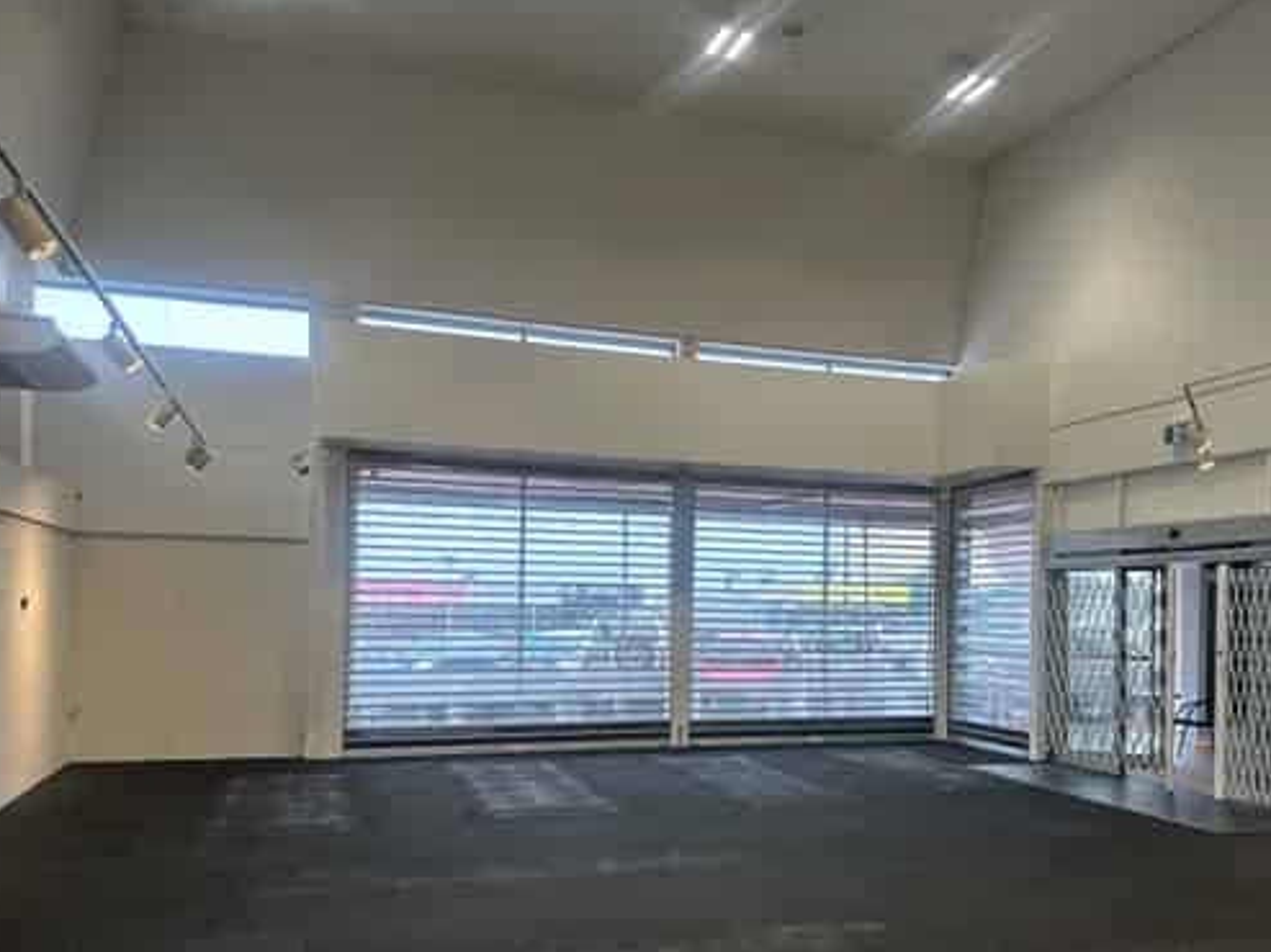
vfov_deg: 43.7
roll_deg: -3.0
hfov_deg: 56.4
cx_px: 764
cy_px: 606
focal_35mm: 32
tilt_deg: -0.8
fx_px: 1174
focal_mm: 6.86
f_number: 1.78
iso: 80
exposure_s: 1/399
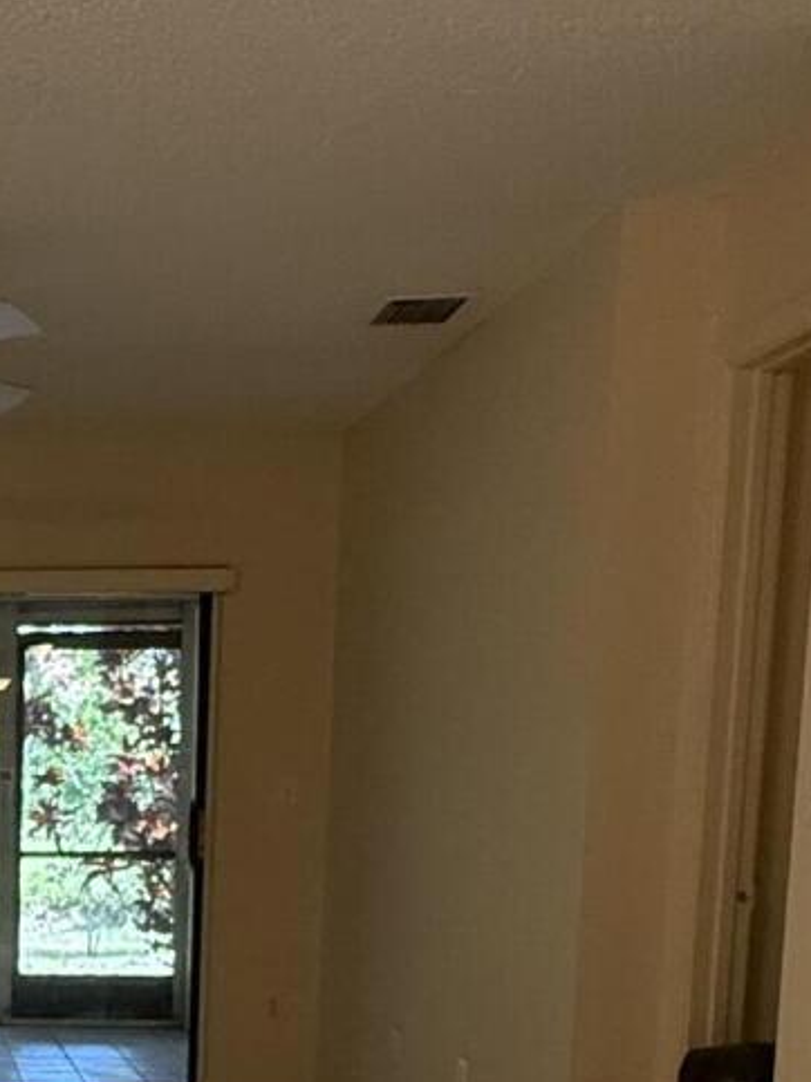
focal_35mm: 58
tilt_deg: -6.3
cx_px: -280
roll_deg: +0.4
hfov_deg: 22.3
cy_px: 1057
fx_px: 1813
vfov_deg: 31.0
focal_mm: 2.22
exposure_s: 1/120
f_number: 2.2
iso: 320
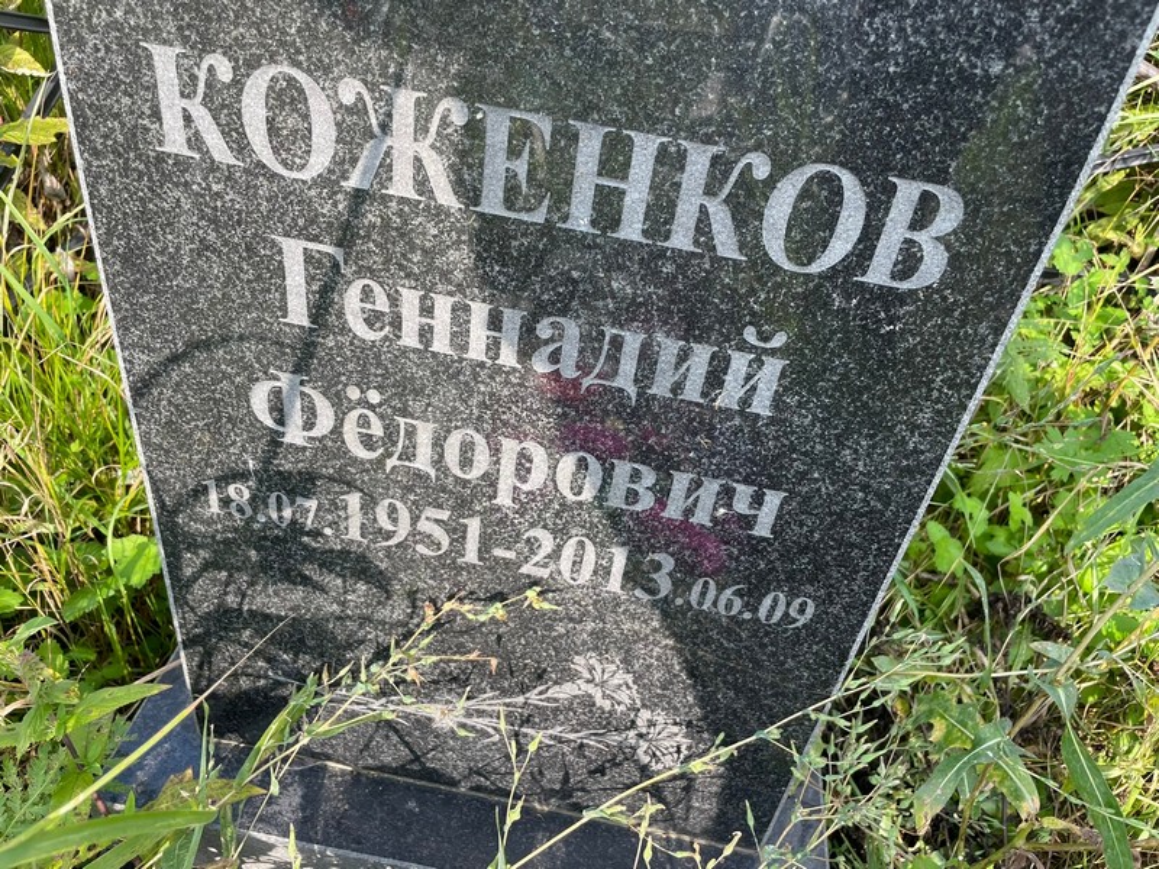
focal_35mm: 26
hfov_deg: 67.3
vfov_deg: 53.1
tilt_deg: -39.9
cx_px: 580
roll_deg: -5.2
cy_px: 434
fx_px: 871
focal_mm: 4.2
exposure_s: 1/479
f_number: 1.6
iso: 32
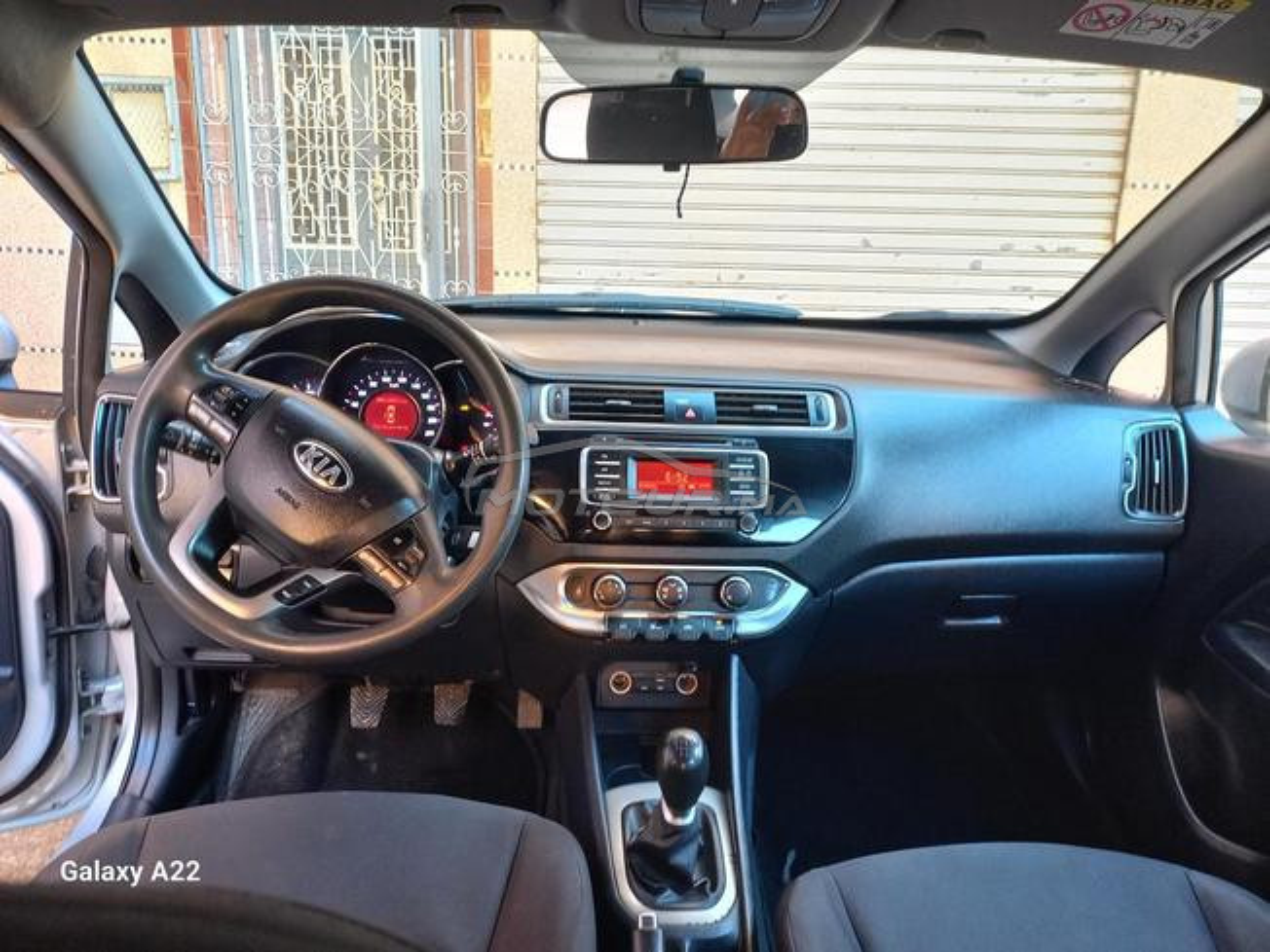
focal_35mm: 25
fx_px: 917
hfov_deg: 69.4
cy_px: 476
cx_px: 635
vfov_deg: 54.9
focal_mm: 4.65
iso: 320
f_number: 1.8
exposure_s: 1/33
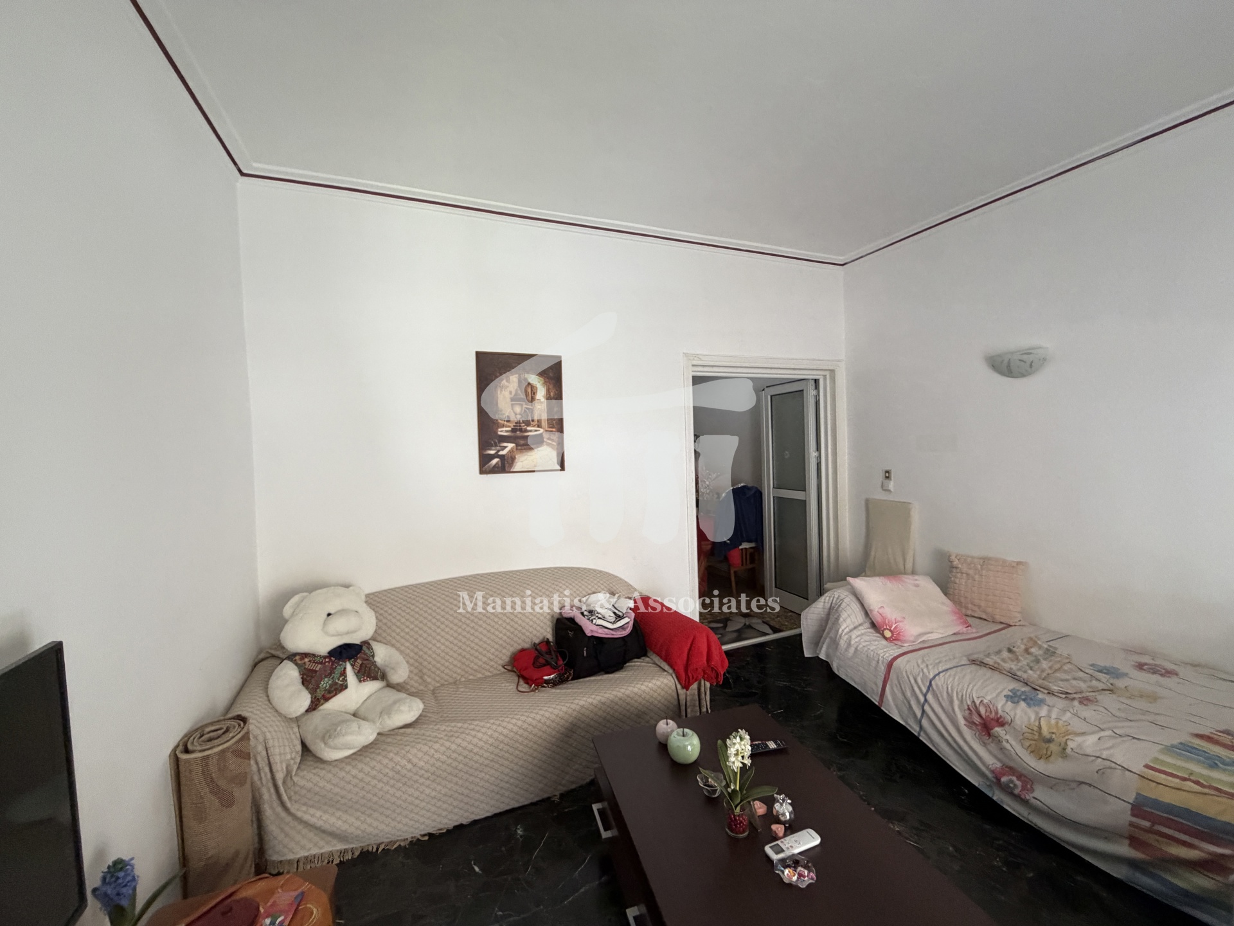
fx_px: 499
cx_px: 617
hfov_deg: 102.1
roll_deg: +1.5
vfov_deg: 85.7
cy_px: 463
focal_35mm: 14
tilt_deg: -1.6
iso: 320
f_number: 2.2
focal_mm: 2.22
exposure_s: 1/94
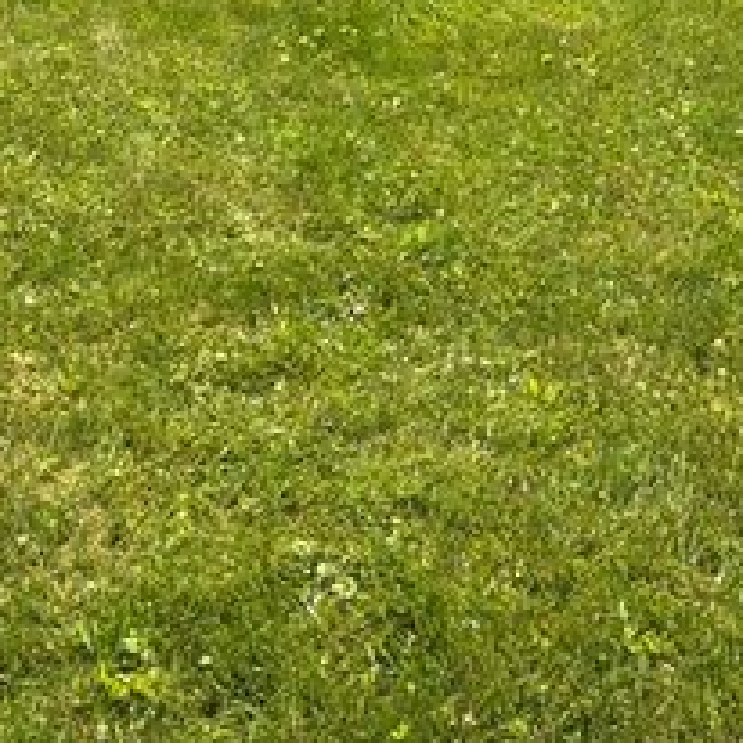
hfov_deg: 21.3
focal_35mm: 80
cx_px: 631
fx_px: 1943
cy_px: -366
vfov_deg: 19.1
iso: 25
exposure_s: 1/2320
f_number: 1.8
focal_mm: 3
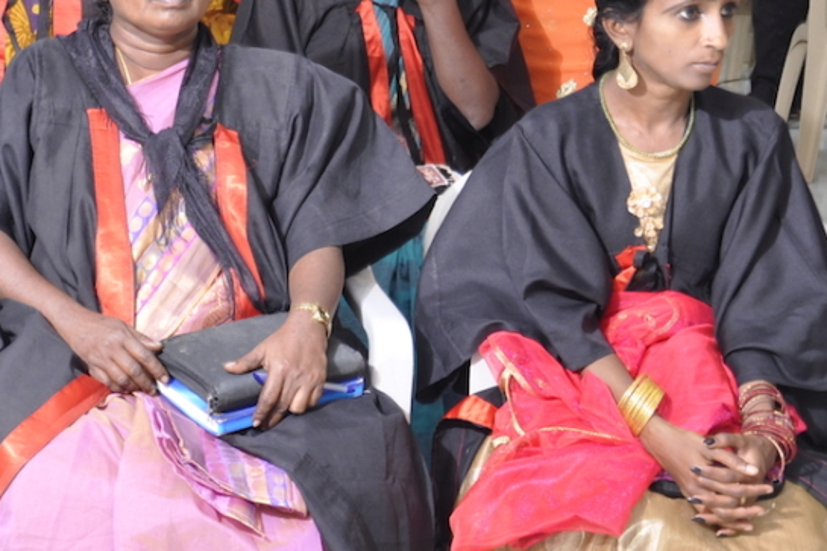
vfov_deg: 13.8
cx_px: -253
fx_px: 2273
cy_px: 158
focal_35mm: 99
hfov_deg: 19.1
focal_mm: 24
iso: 320
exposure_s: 1/13
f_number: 3.8
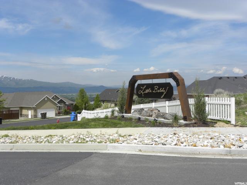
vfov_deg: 31.5
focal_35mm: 46
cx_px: 124
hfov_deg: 41.2
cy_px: 92
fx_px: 328
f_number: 5
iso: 64
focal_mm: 8.2
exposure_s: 1/492
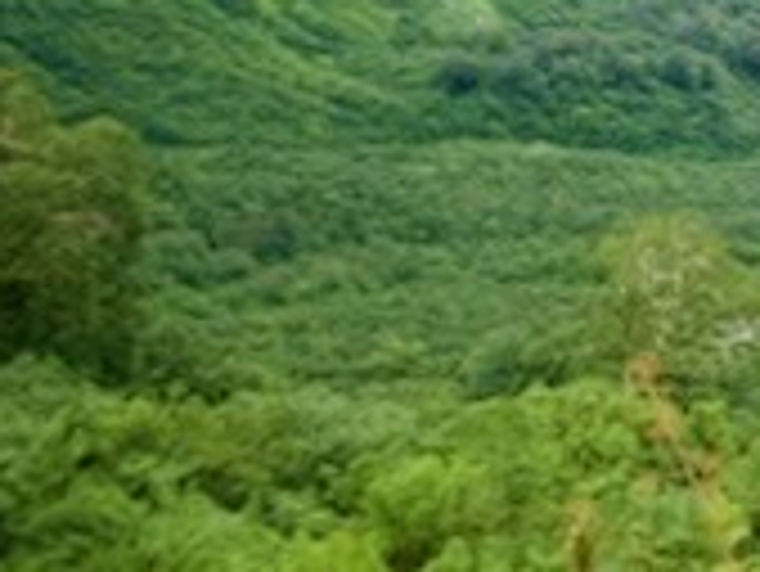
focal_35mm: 71
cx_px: 980
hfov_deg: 24.1
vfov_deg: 20.2
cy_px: 14
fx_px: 1560
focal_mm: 4.5
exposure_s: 1/160
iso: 100
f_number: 2
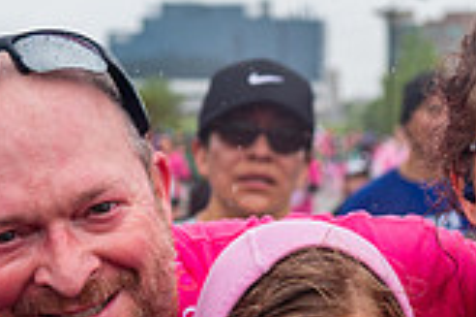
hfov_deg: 15.3
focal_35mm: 134
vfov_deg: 10.2
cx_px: 290
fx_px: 1770
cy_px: 294
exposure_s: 1/1600
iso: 1600
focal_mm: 38
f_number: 4
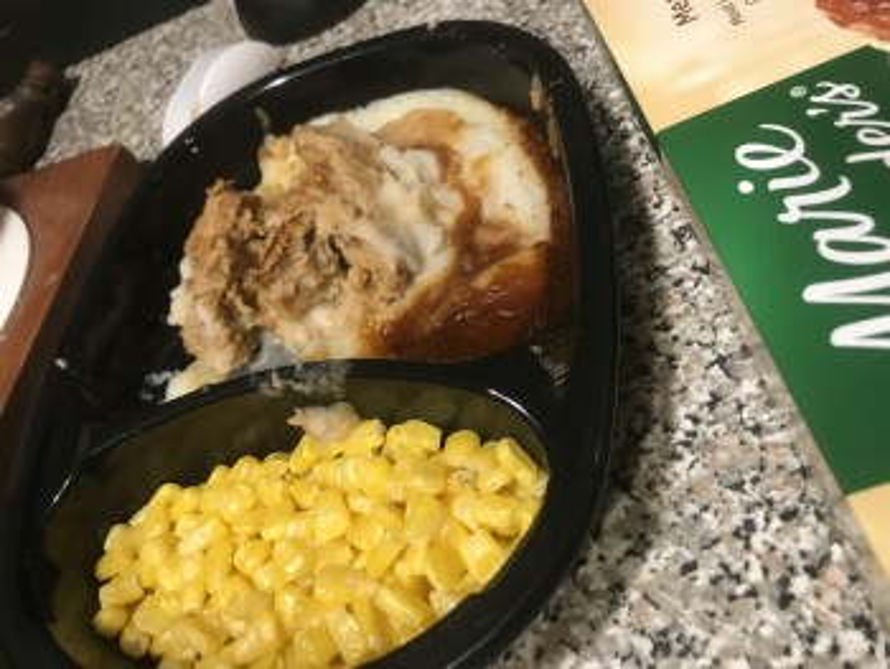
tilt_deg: -49.6
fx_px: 720
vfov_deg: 49.8
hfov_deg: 63.4
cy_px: 334
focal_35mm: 28
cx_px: 445
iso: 50
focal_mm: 3.99
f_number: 1.8
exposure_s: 1/15
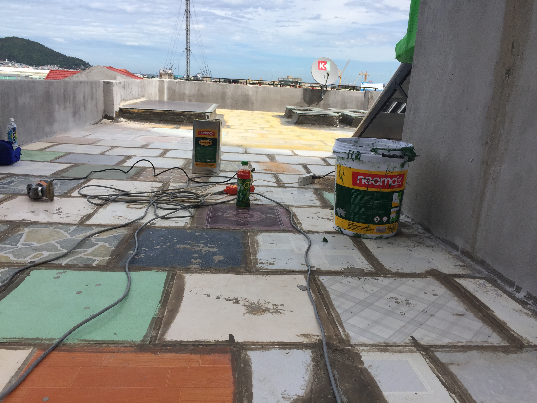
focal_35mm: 29
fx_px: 450
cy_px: 202
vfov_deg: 48.2
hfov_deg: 61.7
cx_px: 268
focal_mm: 4.15
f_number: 2.2
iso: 32
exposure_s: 1/2475
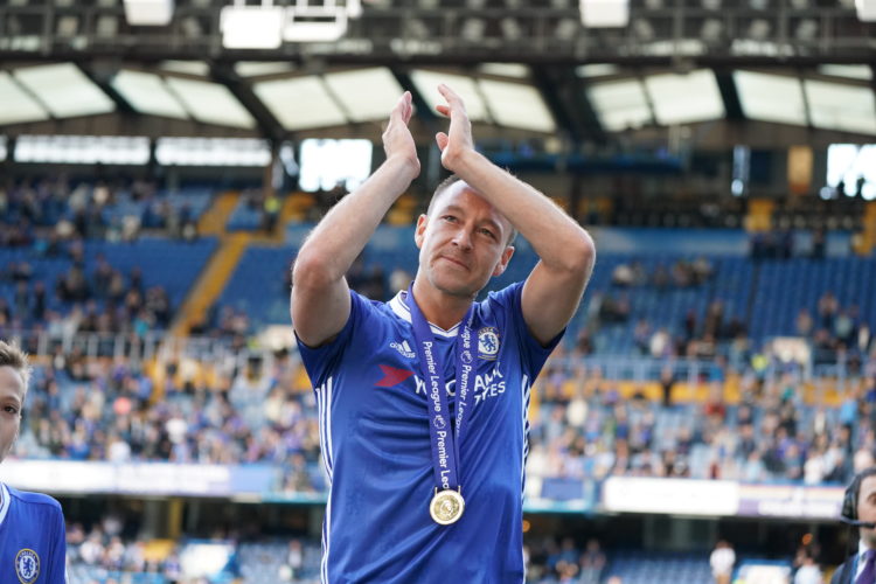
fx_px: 2822
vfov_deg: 11.8
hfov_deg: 17.6
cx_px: 438
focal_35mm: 116
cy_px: 292
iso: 4000
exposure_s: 1/1000
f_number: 5
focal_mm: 116
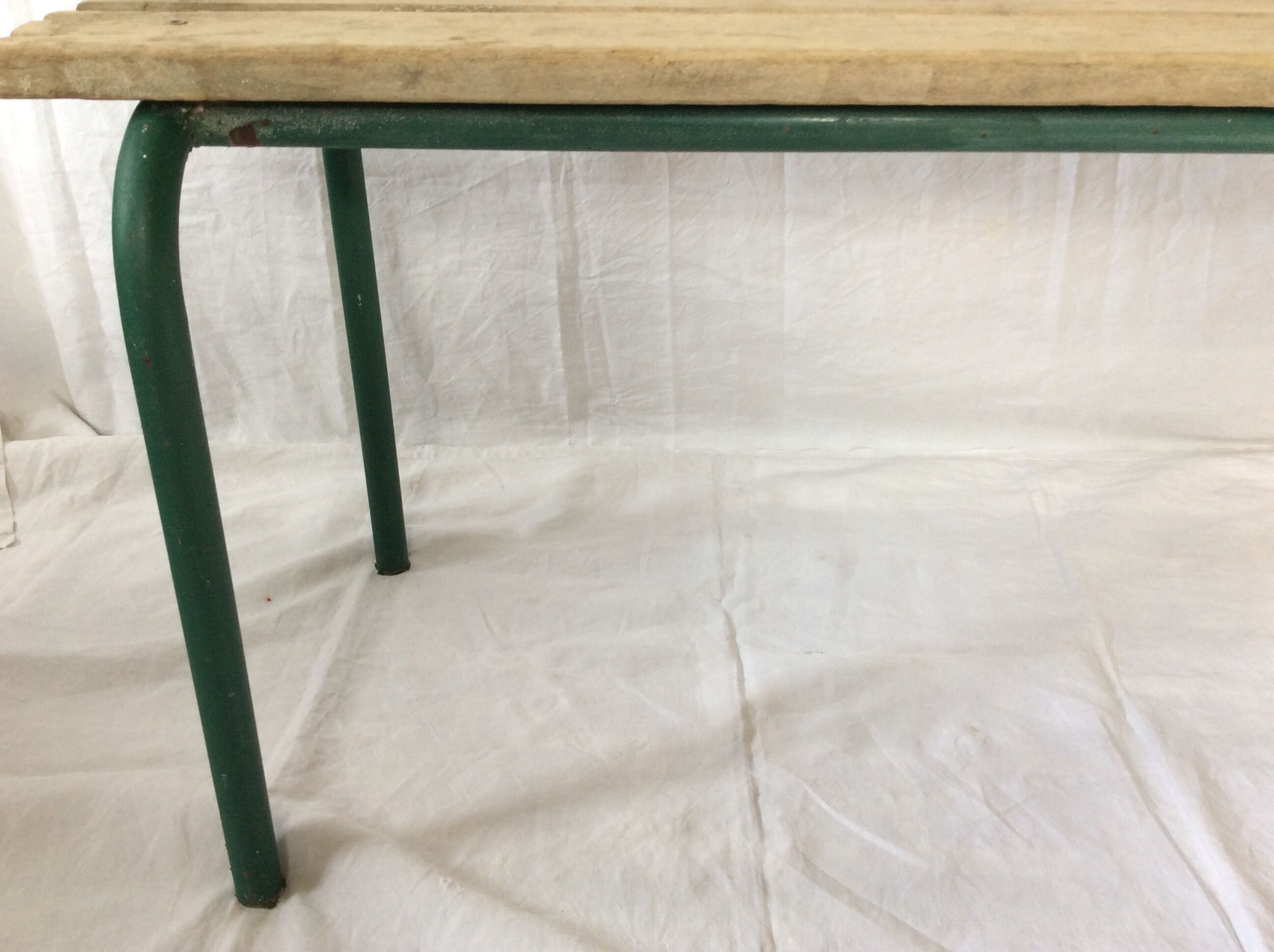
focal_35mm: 32
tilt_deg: -31.3
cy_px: 476
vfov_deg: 44.1
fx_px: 1176
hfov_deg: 56.9
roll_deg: +0.6
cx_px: 637
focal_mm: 3.3
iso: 40
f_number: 2.4
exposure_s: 1/33
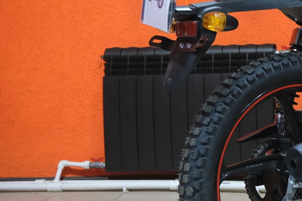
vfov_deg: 11.2
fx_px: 1024
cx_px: 442
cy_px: 10
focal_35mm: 122
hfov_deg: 15.6
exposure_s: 1/100
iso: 1600
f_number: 4
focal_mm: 27.5
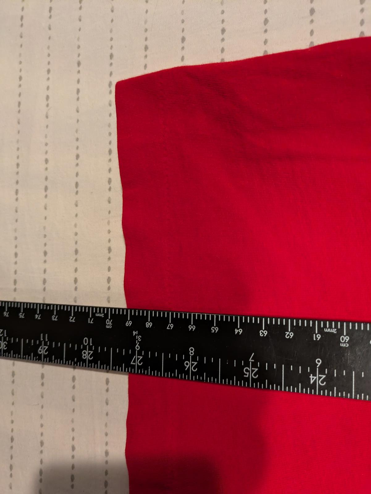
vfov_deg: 69.4
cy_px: 247
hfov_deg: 54.9
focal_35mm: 25
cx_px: 186
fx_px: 357
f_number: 1.89
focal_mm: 5.43
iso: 432
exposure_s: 1/60
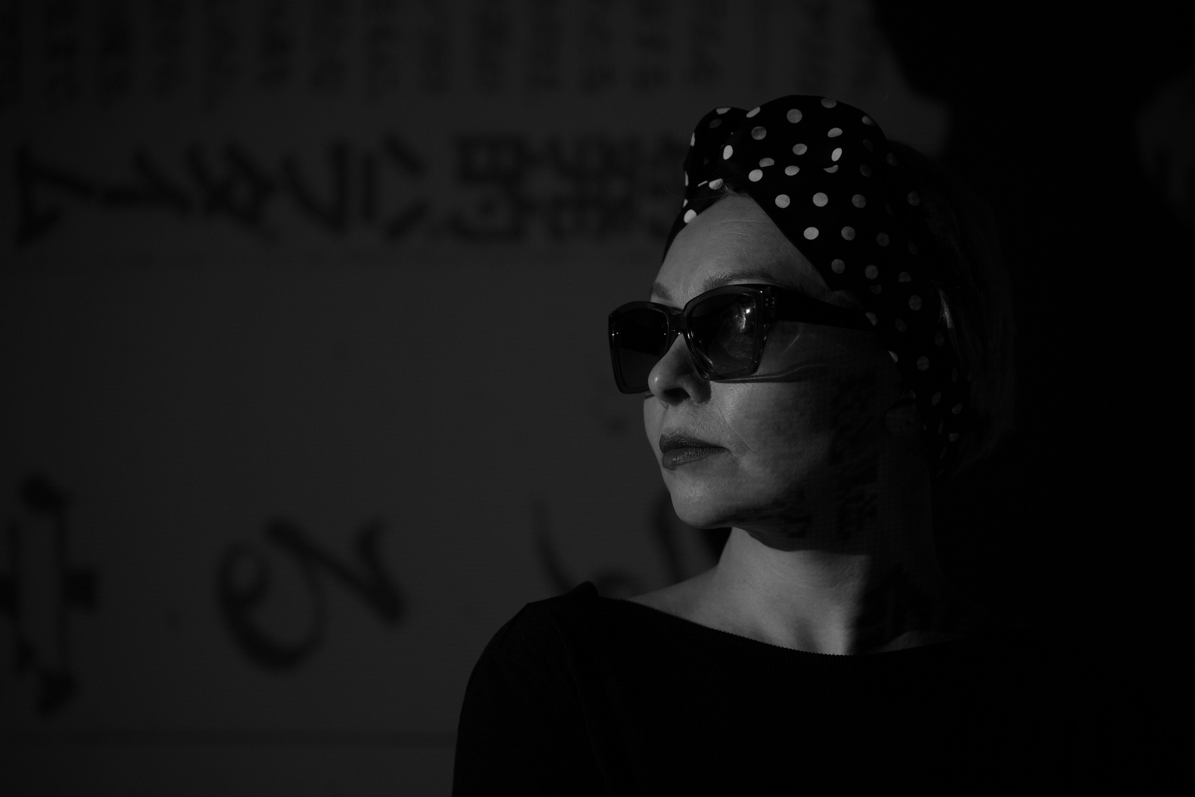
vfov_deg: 10.1
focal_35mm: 136
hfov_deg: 15.1
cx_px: 598
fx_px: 4514
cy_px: 398
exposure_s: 1/125
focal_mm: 136
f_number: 2.8
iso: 400
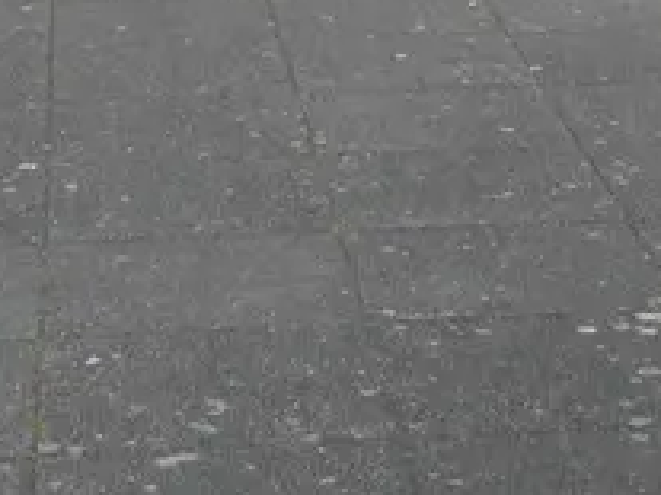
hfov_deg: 12.3
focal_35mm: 161
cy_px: -779
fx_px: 3073
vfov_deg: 8.3
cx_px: 351
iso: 64
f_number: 5.6
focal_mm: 4.6
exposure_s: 1/125
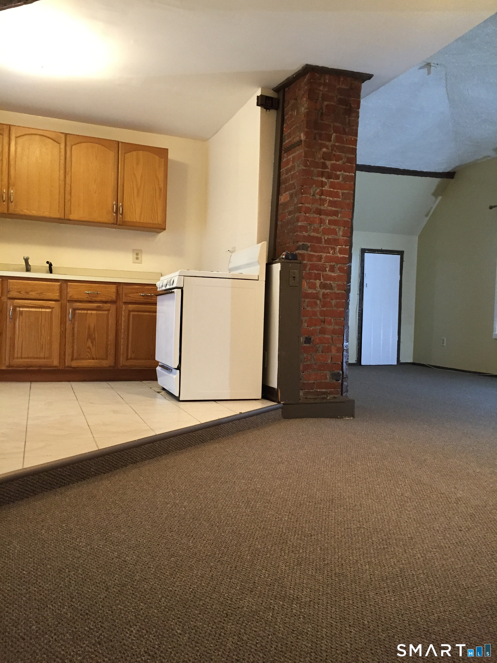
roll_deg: -1.4
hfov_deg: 48.2
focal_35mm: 29
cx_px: 248
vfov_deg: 61.7
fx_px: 555
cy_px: 332
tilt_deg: -1.7
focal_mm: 4.15
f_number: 2.2
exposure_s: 1/30
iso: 200
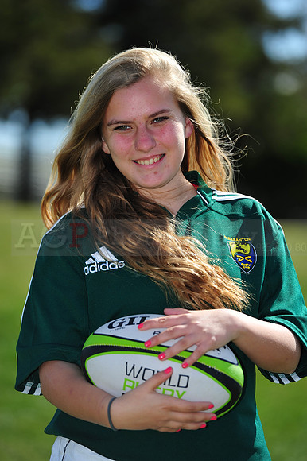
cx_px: 154
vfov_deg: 10.3
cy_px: 230
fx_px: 2561
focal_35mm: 200
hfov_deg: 6.9
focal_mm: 200
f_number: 4
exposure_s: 1/1600
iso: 200
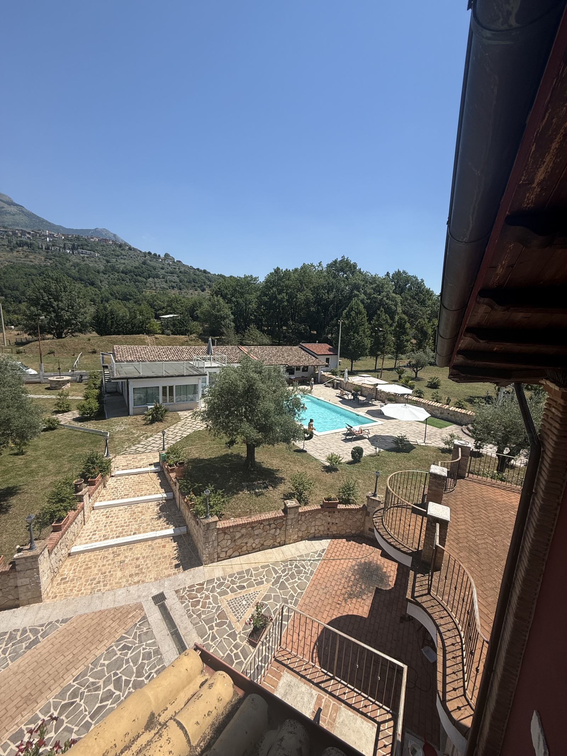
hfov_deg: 85.7
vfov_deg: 102.1
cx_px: 284
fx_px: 306
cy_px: 378
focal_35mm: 14
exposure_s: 1/1848
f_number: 2.2
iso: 50
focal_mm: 2.22
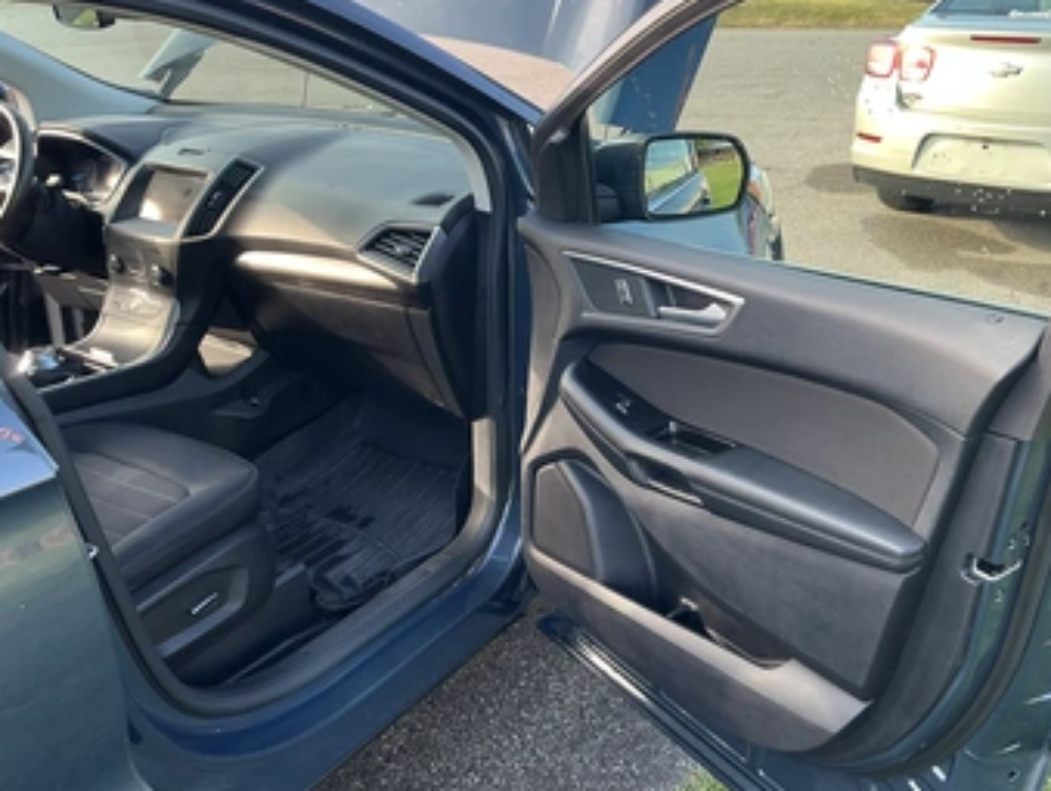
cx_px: 589
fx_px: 1003
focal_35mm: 33
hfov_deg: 55.2
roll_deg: +1.4
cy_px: 385
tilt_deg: -20.9
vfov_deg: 43.0
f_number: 1.8
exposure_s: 1/122
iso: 25
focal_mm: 3
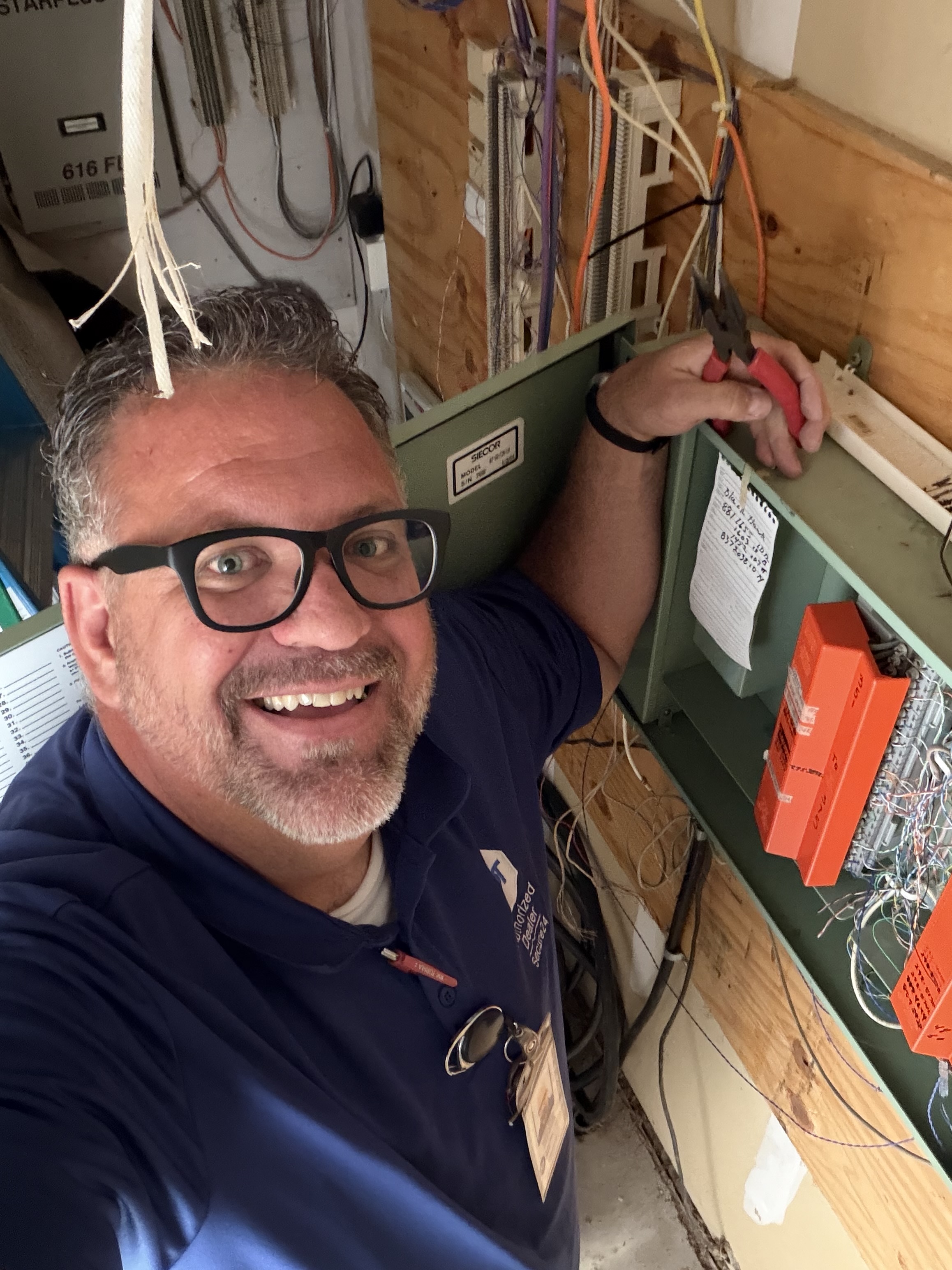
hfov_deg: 46.8
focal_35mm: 30
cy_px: 635
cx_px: 476
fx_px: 1100
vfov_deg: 60.0
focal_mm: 2.71
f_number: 1.9
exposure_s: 1/19
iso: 640
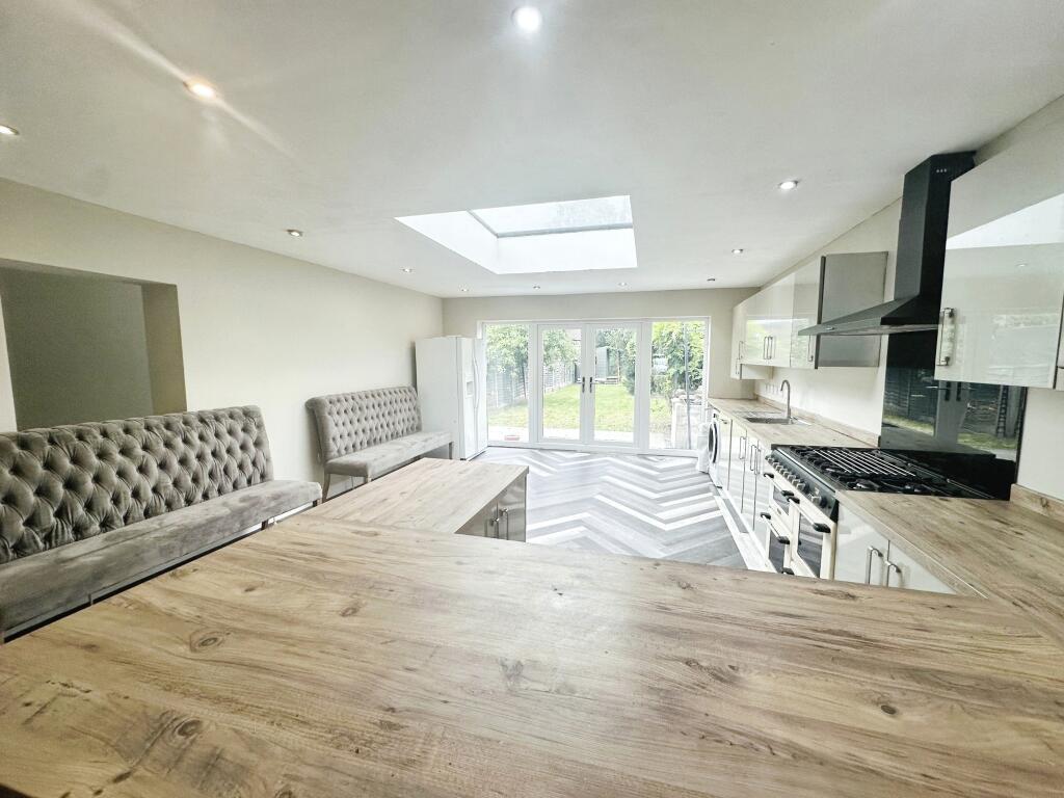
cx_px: 532
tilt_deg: -5.2
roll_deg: +0.4
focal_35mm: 14
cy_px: 399
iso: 64
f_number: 2.2
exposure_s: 1/100
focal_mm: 2.22
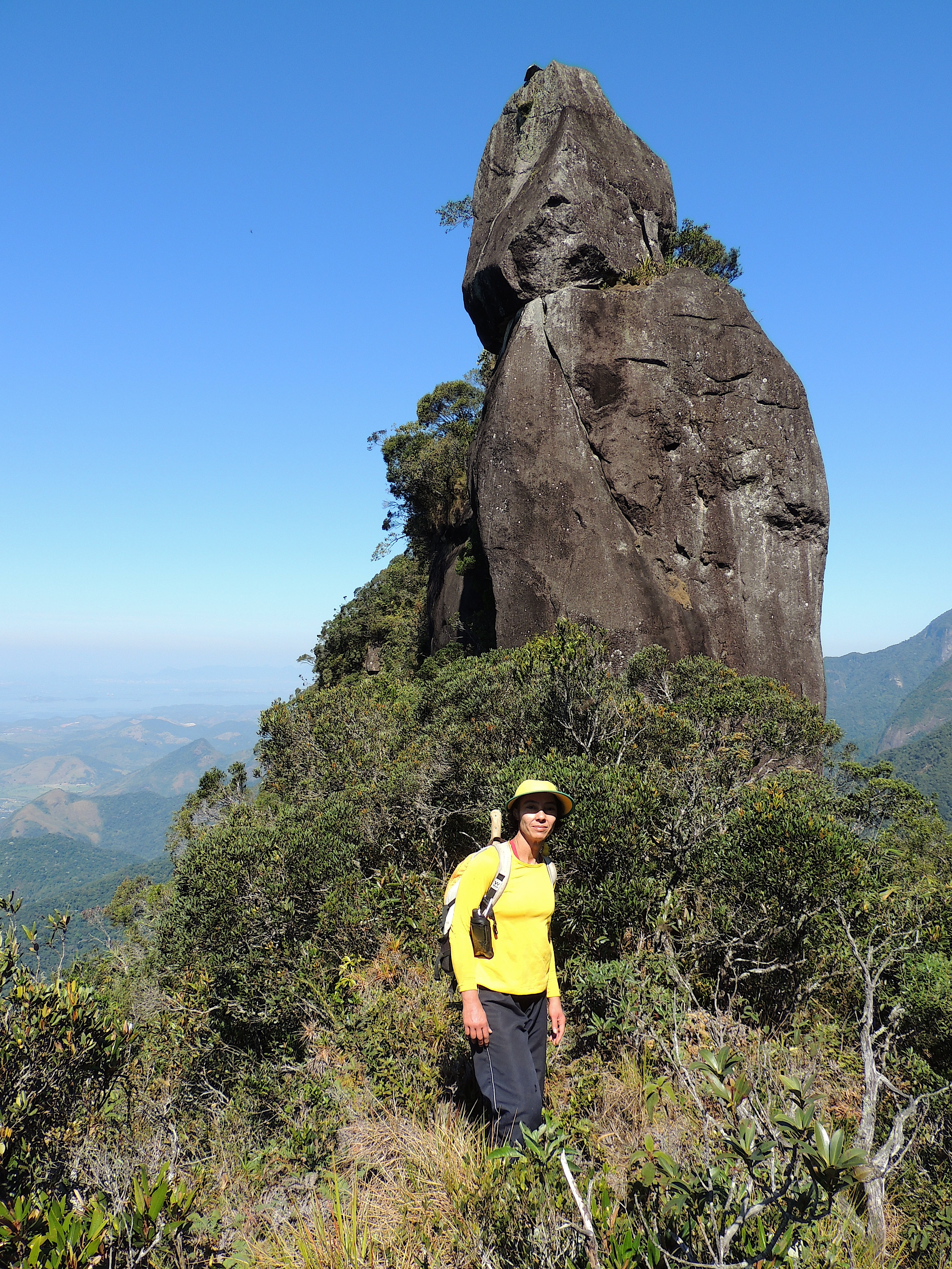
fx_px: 1027
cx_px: 476
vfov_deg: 63.4
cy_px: 634
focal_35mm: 28
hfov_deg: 49.7
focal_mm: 4.9
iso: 100
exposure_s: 1/1000
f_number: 3.1
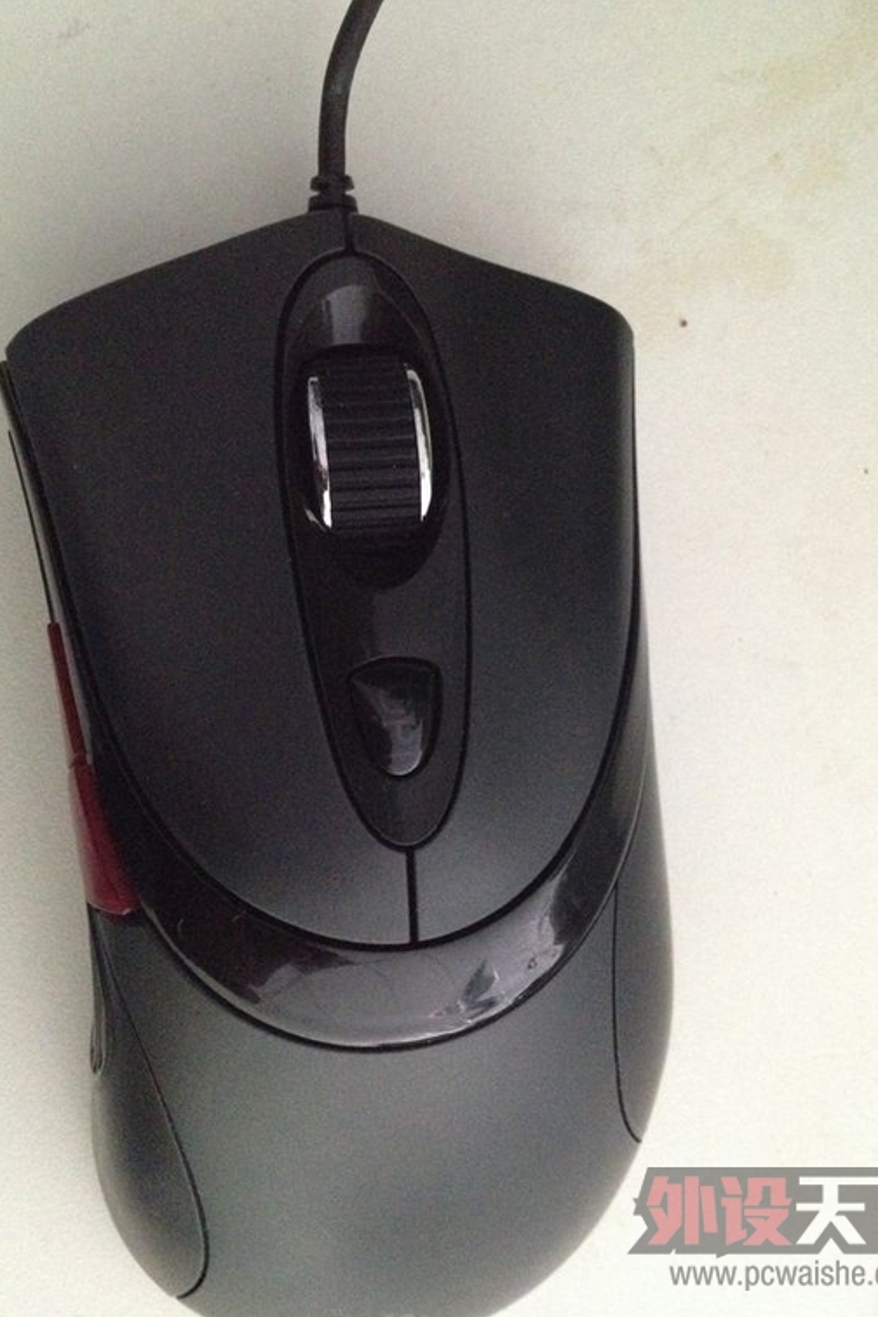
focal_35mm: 37
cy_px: 655
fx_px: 1353
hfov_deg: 35.9
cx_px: 467
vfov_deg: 51.9
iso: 800
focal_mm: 4.28
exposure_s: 1/15
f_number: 2.4
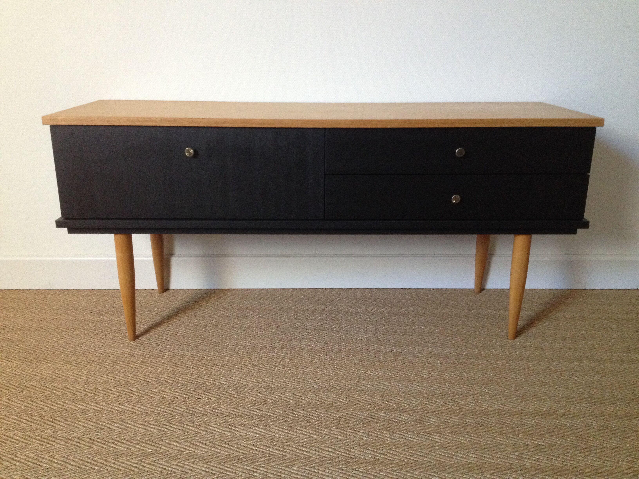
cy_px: 240
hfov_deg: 52.6
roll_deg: -1.6
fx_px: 646
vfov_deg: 40.7
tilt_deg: -19.2
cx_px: 320
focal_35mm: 35
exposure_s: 1/20
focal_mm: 4.28
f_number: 2.4
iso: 320
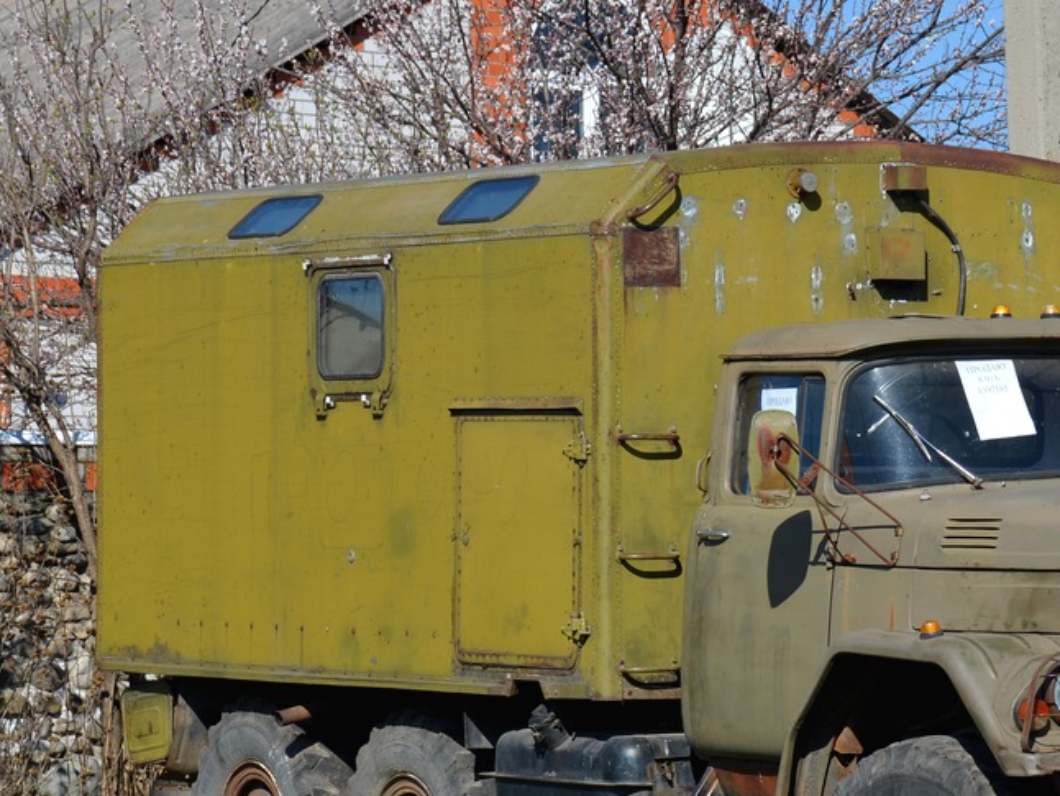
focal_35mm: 166
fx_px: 5085
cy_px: 473
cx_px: 917
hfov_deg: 11.8
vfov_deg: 8.9
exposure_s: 1/320
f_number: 9
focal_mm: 62
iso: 100
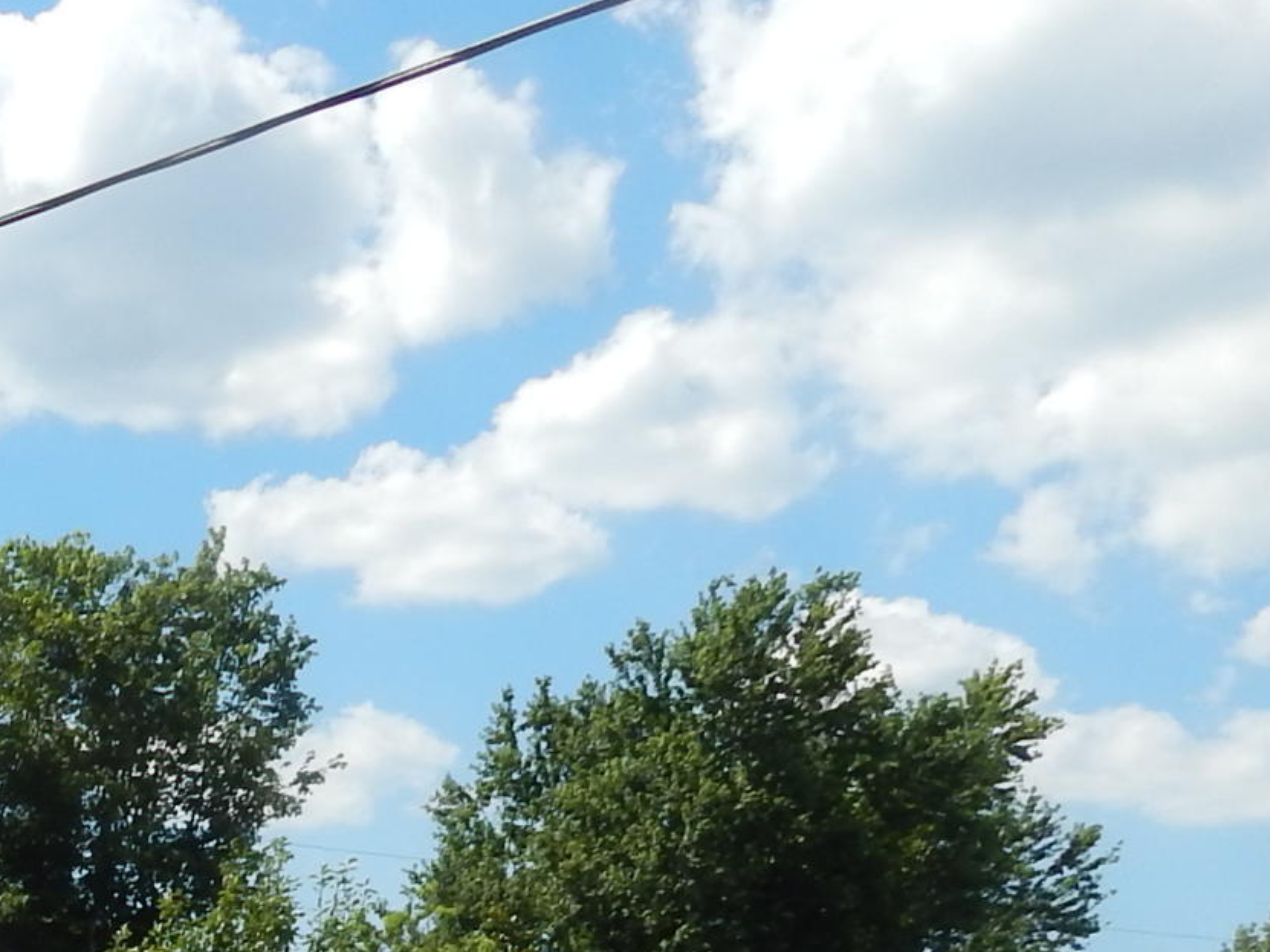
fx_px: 3045
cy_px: 1441
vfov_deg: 16.2
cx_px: -573
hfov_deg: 20.5
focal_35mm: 83
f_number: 6
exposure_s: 1/400
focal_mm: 4
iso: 125
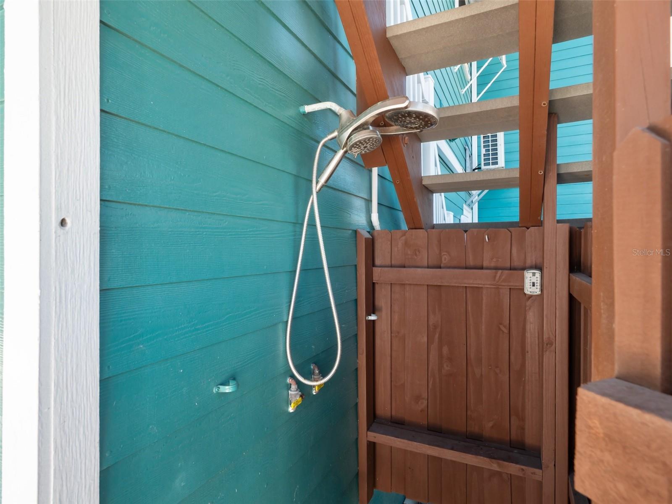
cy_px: 252
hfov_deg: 87.8
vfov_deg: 71.6
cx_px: 336
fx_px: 349
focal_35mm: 18
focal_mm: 9
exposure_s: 1/30
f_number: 7.1
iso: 200
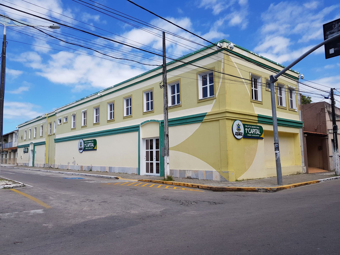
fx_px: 255
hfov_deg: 67.3
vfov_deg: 53.1
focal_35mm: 26
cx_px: 170
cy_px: 128
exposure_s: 1/2088
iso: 40
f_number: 1.7
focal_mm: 4.2
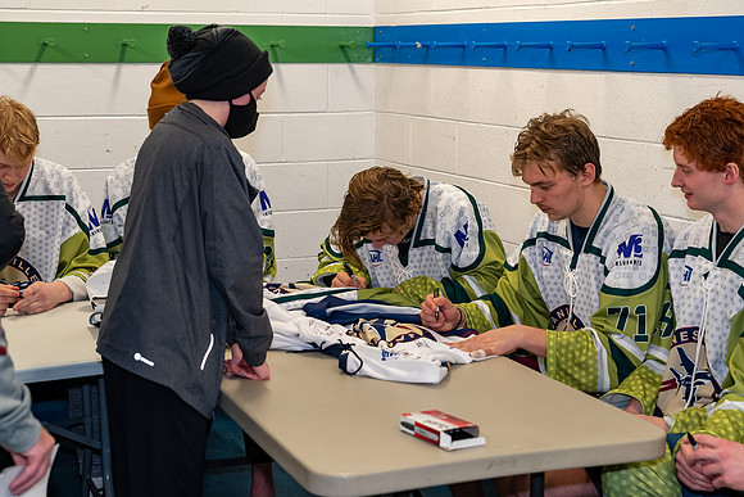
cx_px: 372
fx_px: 1311
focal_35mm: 63
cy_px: 248
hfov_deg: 31.7
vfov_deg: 21.4
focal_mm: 42
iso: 1250
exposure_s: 1/160
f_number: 3.5
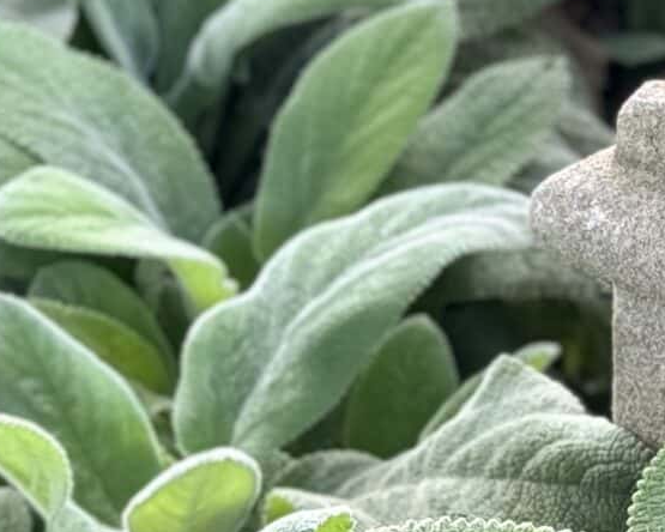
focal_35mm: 216
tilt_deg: -18.9
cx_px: 1098
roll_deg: +0.4
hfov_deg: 8.7
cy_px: -326
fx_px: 4251
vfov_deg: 7.0
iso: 64
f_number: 1.78
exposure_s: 1/289
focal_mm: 6.76
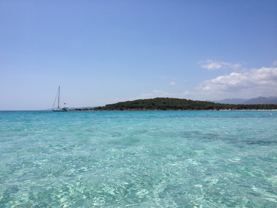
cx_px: 138
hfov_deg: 52.6
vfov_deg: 40.7
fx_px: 280
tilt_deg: -1.7
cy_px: 104
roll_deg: +0.2
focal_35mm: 35
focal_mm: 4.28
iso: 50
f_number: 2.4
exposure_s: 1/3247
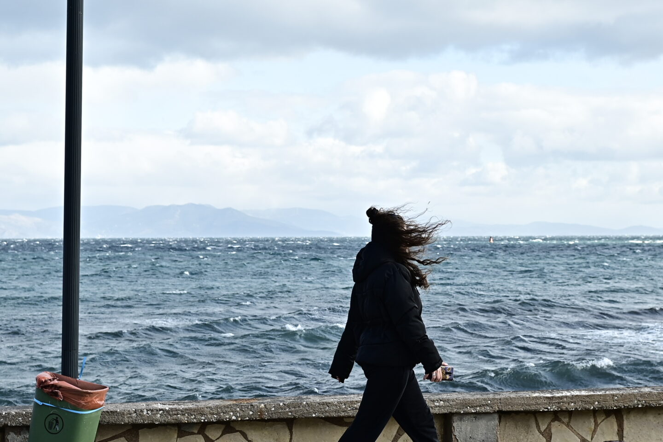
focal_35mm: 35
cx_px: 332
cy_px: 221
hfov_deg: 54.4
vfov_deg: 37.9
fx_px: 645
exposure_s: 1/800
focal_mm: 35
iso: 125
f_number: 3.2
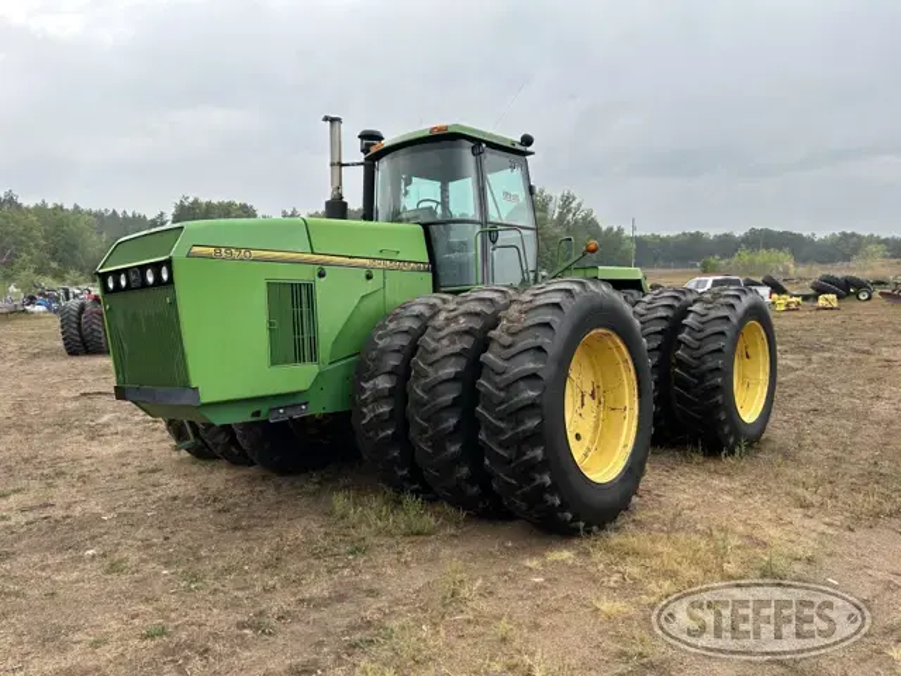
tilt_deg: -5.6
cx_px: 450
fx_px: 677
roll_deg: +0.3
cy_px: 338
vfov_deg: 53.1
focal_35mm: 26
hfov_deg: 67.3
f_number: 1.5
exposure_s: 1/670
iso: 50
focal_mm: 5.7
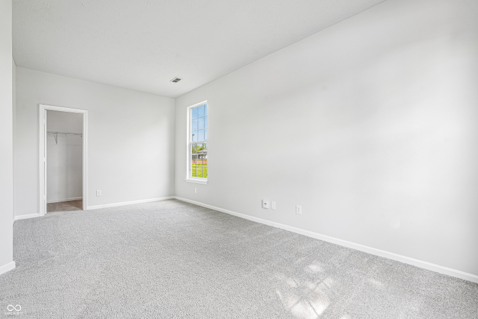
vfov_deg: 73.7
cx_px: 239
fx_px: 212
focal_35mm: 16
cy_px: 160
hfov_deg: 96.7
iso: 250
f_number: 8
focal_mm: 16
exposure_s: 1/30
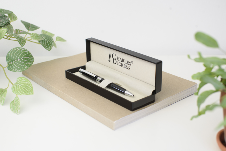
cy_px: 76
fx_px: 314
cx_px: 113
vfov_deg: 27.0
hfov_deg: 39.6
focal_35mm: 50
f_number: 6.3
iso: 400
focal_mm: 50
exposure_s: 1/40
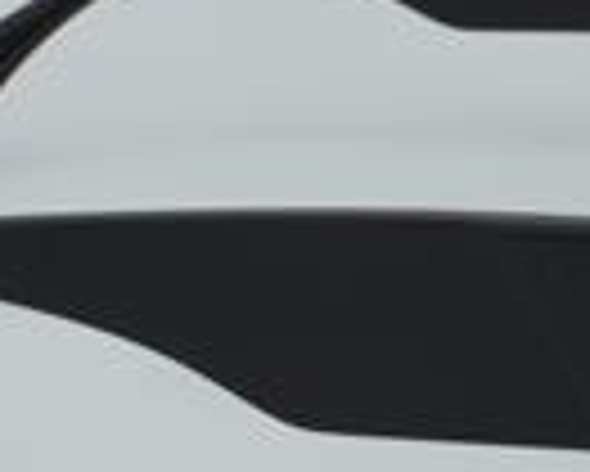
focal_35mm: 214
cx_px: 428
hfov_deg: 9.0
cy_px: 180
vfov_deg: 7.2
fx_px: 3740
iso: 100
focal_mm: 50
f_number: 32
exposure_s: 1/4
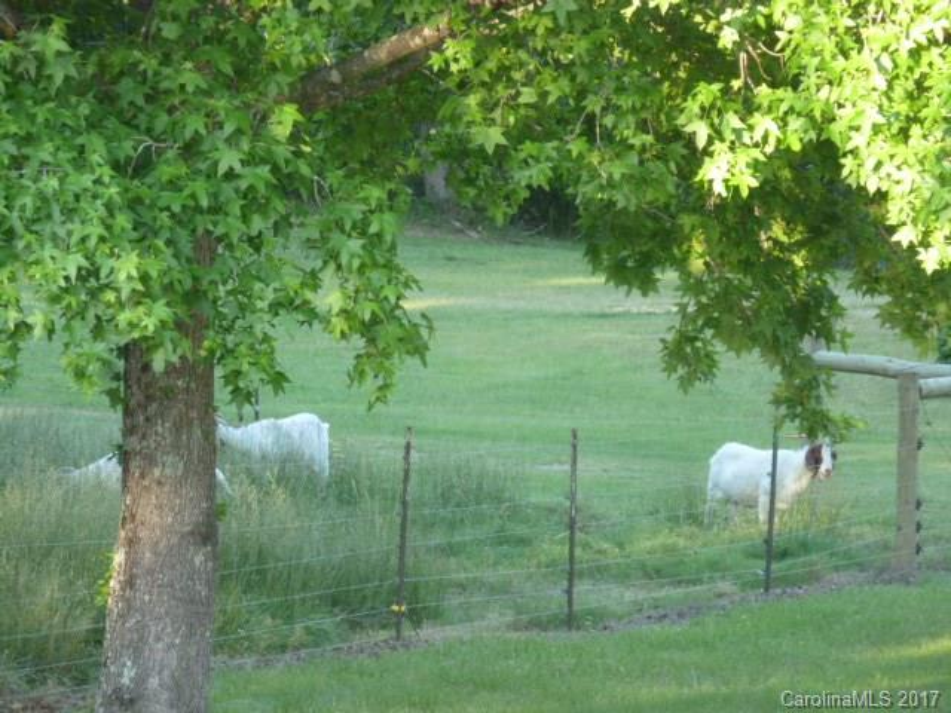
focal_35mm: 304
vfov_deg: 4.9
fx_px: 8352
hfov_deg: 6.5
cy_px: 356
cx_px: 476
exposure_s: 1/100
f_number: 5.7
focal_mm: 54.5
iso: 640
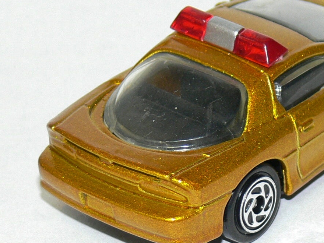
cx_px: 258
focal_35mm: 320
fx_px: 2995
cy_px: 106
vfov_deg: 4.6
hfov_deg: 6.2
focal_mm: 23.5
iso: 100
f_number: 3.6
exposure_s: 1/30
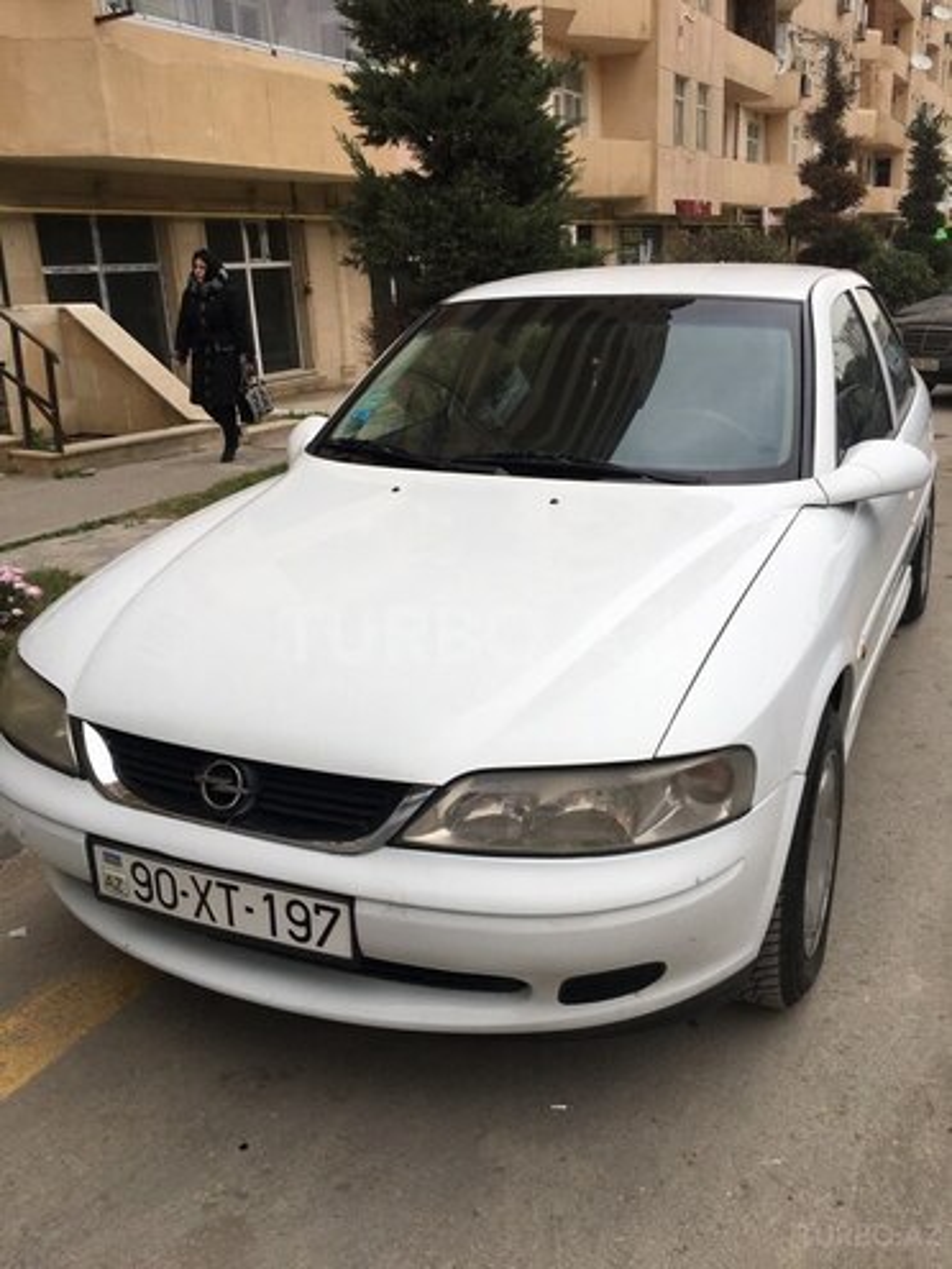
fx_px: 1063
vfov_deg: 61.7
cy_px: 634
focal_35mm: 29
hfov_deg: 48.2
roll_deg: +4.2
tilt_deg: -21.0
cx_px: 476
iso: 25
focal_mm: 4.15
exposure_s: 1/197
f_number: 2.2
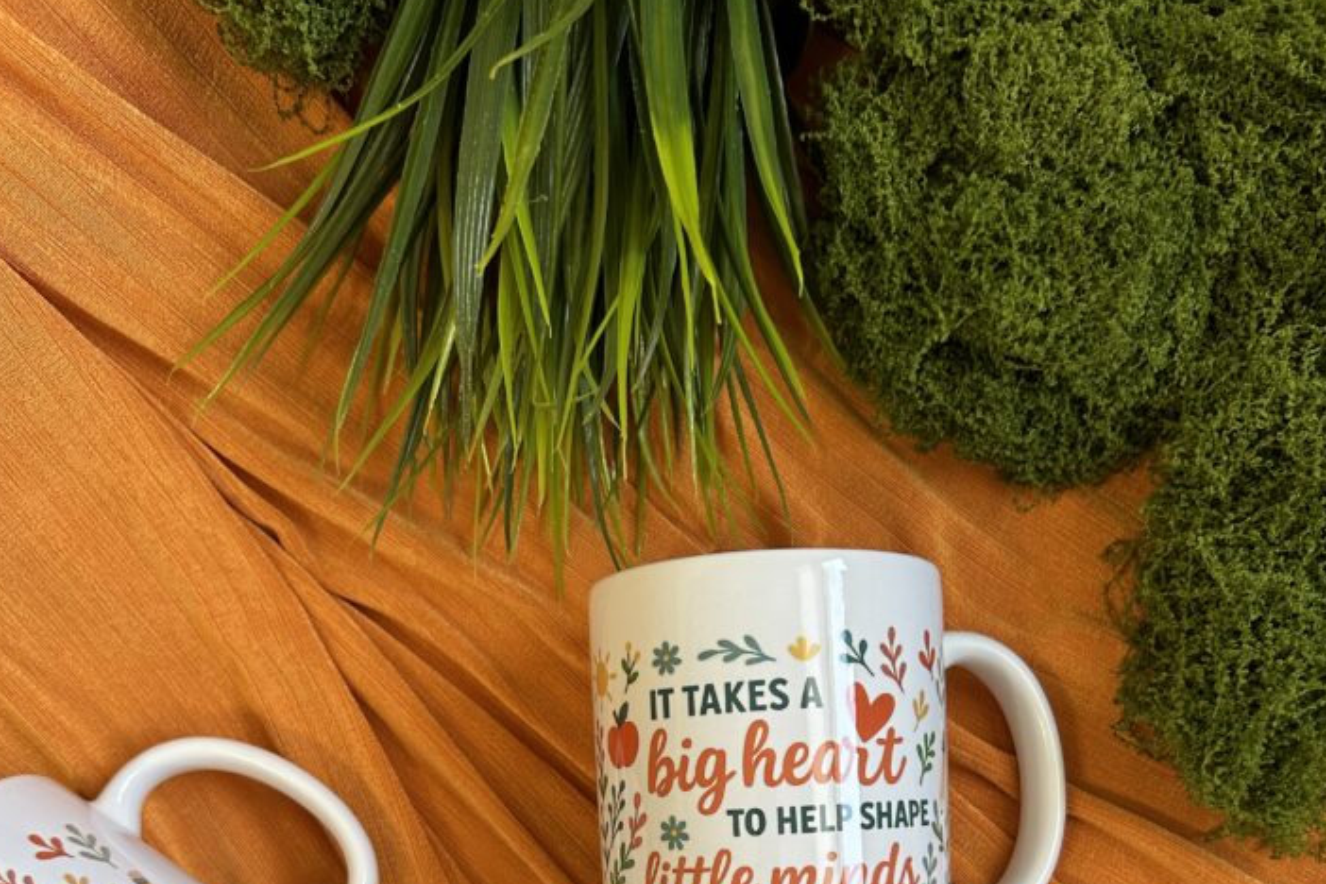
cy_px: 852
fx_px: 1363
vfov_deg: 33.4
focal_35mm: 37
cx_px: 655
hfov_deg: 51.9
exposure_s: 1/120
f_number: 1.5
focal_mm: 5.7
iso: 100
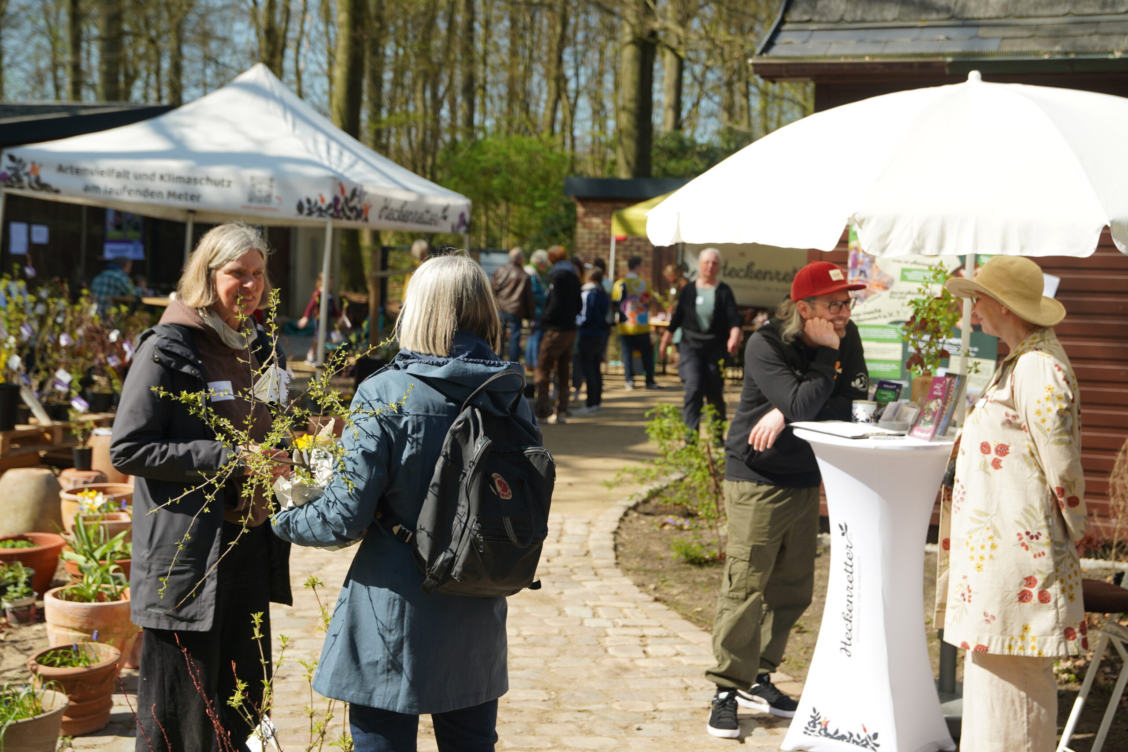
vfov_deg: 25.5
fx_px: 1661
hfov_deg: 37.5
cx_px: 564
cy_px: 376
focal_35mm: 53
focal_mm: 53
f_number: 4.5
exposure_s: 1/80
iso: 100
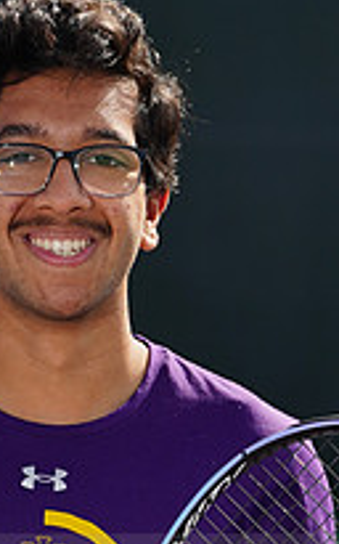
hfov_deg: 1.7
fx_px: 11287
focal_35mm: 763
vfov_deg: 2.8
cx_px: 28
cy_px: 571
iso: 100
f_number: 9
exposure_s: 1/200
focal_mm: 265
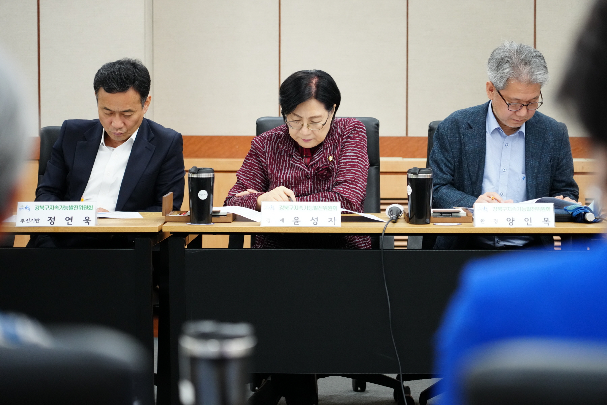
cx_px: 304
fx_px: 1770
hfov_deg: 19.5
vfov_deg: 13.0
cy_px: 202
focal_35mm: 105
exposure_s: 1/200
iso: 4000
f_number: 4
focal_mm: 105
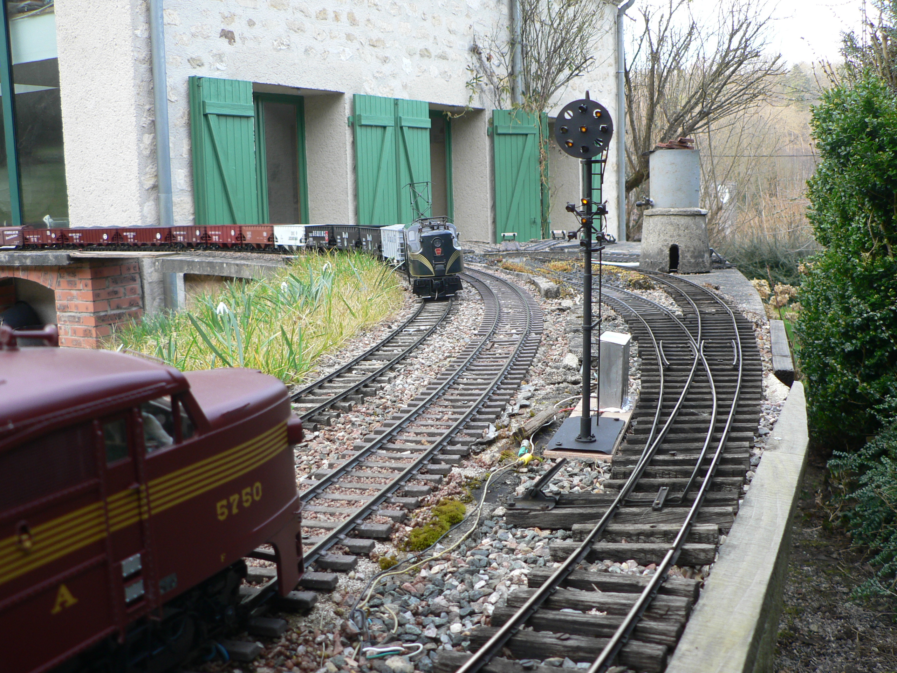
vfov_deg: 39.7
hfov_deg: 51.4
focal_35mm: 36
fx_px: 933
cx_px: 448
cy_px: 336
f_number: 2.8
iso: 80
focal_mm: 6
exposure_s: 1/40
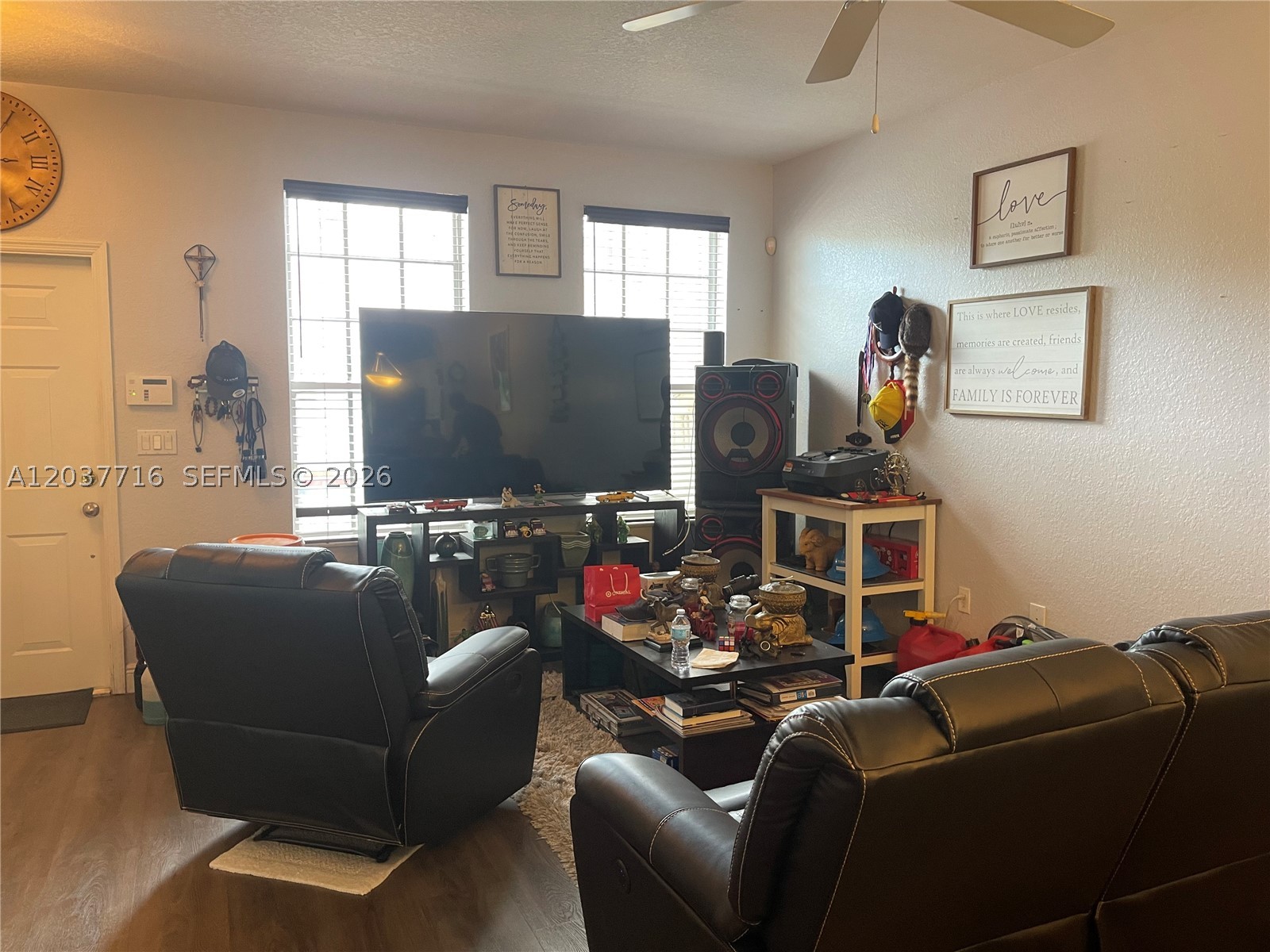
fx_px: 917
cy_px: 476
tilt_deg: -5.9
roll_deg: -0.2
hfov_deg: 69.4
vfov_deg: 54.9
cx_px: 635
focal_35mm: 25
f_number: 1.6
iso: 200
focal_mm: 5.1
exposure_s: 1/60
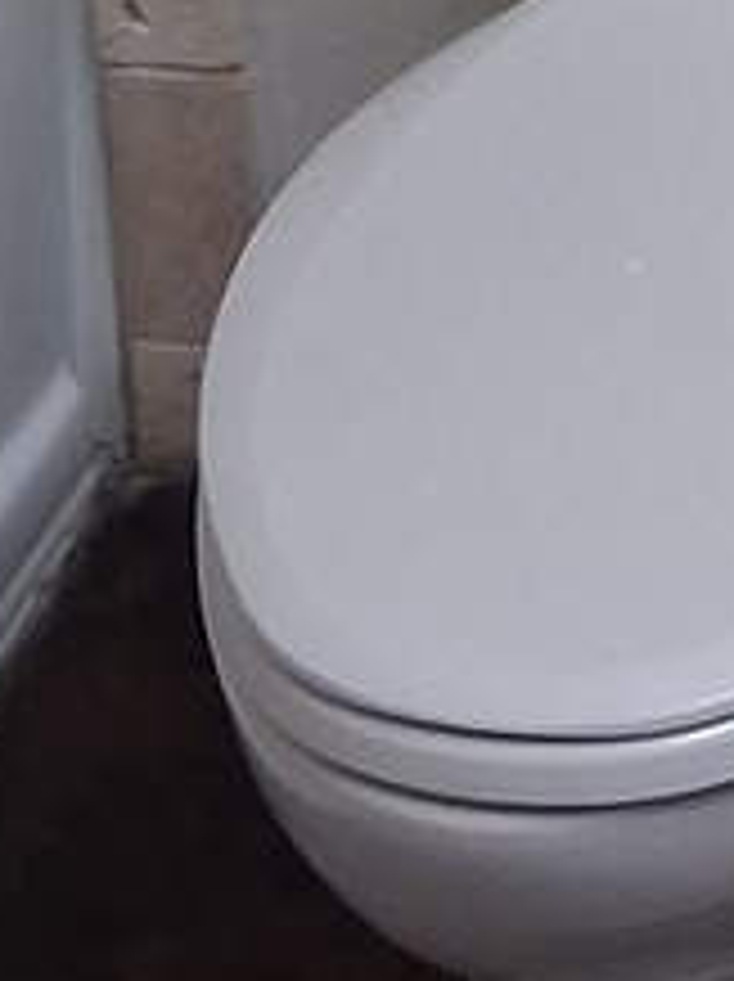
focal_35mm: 172
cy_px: -1593
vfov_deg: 9.7
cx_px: 959
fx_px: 4872
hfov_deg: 8.5
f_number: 1.8
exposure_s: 1/50
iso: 500
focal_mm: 3.98
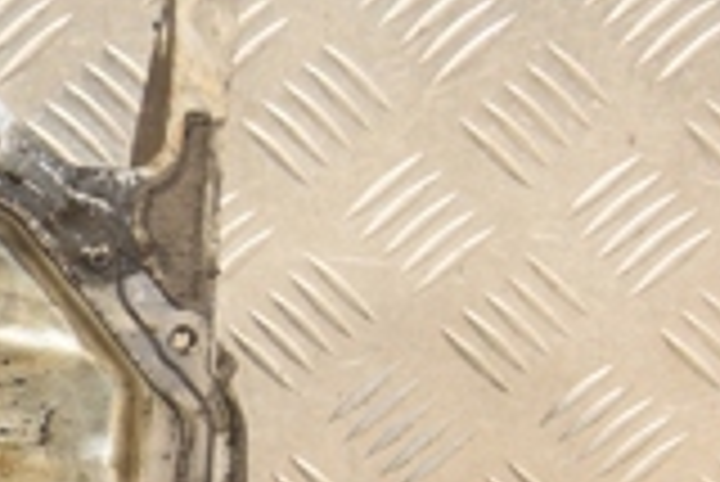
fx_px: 4204
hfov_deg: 9.4
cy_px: 432
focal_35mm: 210
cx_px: -446
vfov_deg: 6.5
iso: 800
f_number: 5
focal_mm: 35
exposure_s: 1/125
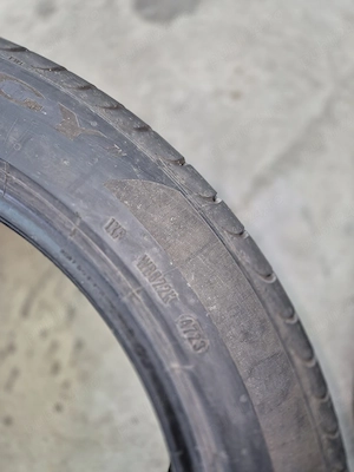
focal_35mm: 23
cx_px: 177
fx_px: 314
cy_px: 236
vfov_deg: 73.9
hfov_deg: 58.9
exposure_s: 1/200
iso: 400
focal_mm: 5.4
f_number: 1.8
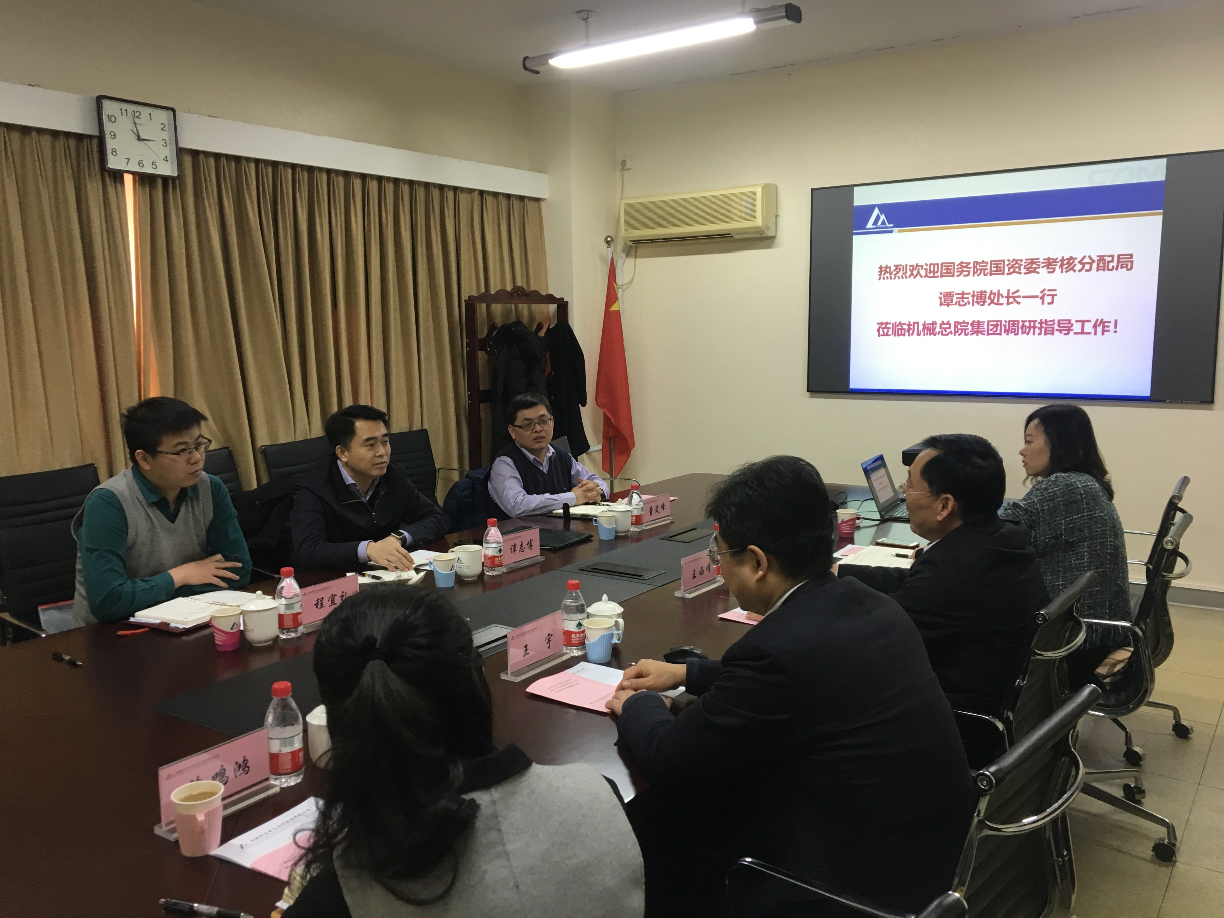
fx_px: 1025
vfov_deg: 48.2
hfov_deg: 61.7
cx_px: 612
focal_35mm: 29
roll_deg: +0.8
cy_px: 459
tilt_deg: -7.7
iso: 100
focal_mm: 4.15
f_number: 2.2
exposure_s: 1/33
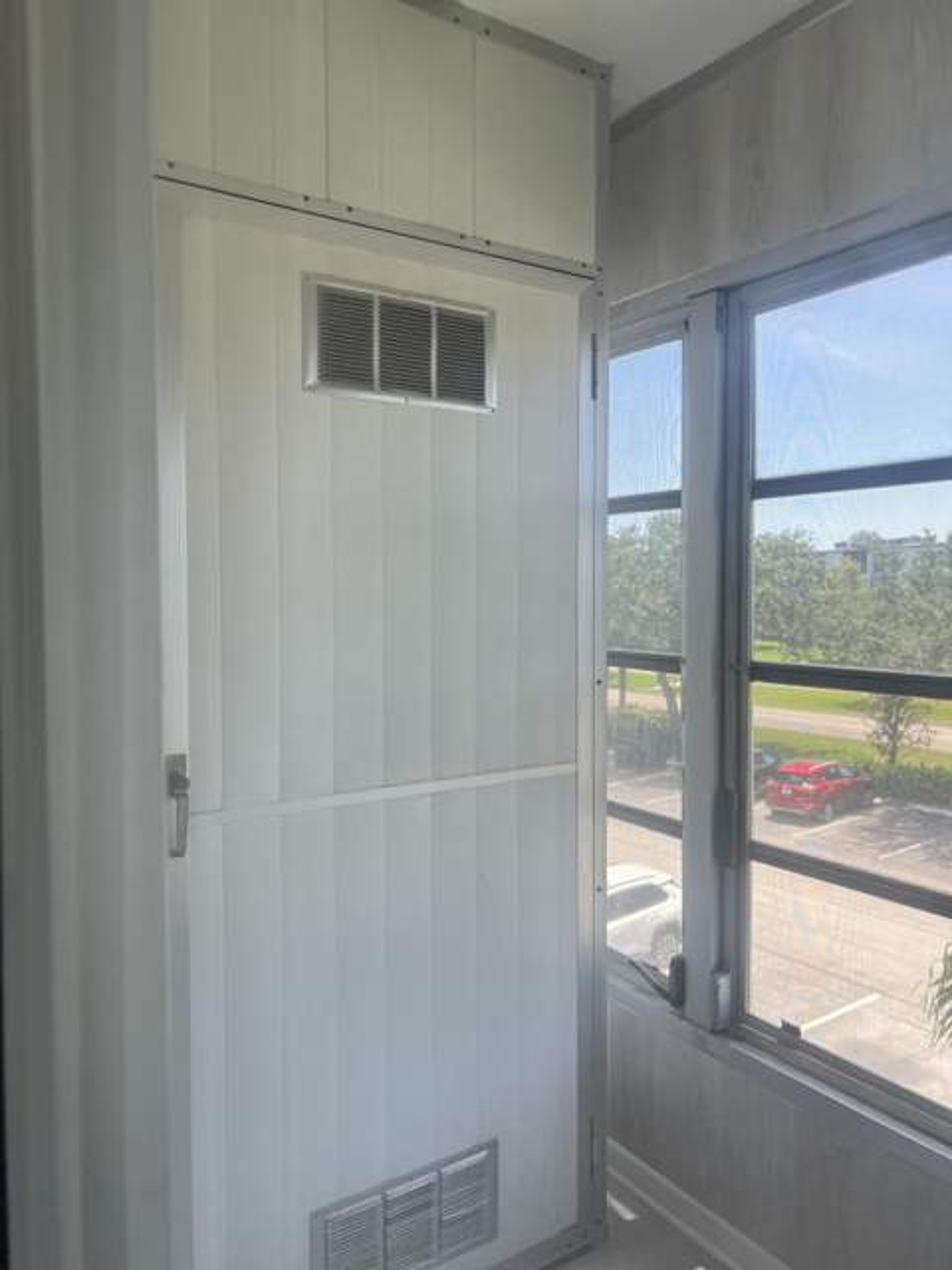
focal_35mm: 26
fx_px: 953
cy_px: 635
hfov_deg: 53.1
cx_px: 476
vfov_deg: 67.3
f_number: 1.5
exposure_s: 1/650
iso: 50
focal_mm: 5.7
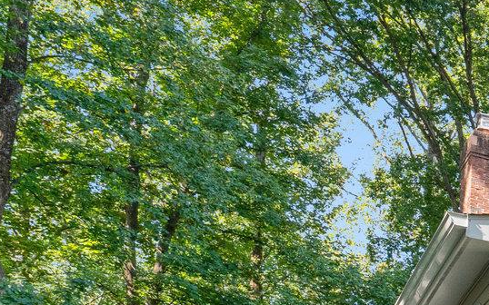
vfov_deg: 17.4
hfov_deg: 20.7
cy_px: 482
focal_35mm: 66
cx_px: 895
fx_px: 879
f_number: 8
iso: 1250
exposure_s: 1/200
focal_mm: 17
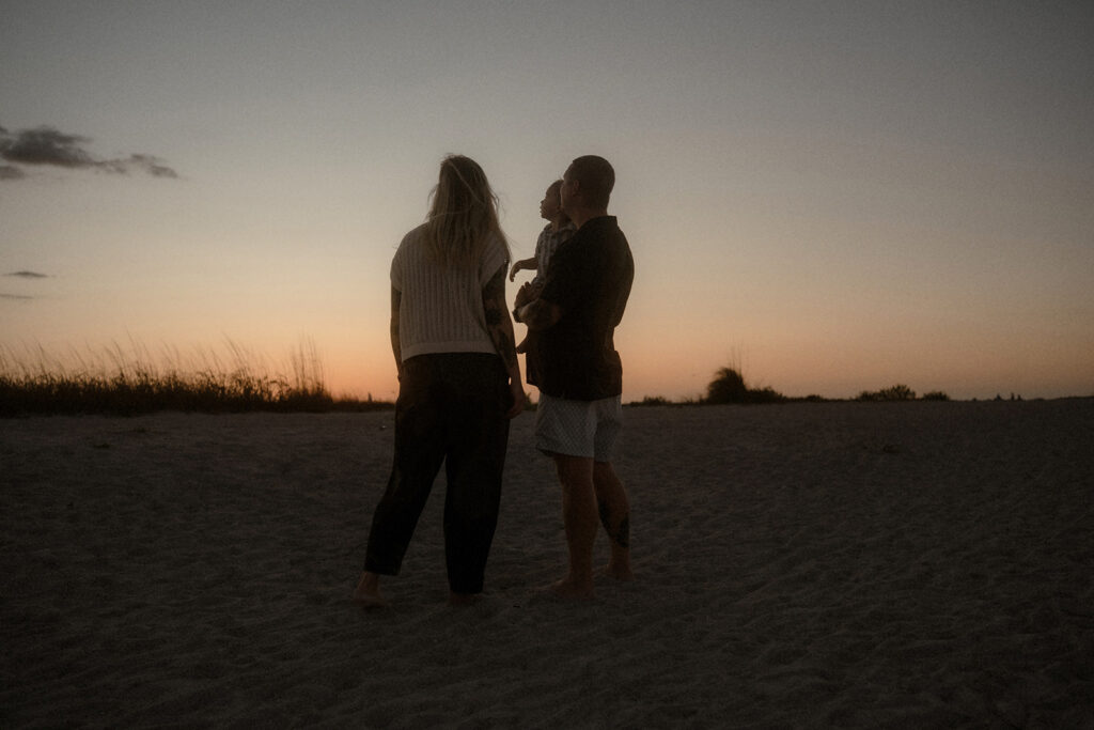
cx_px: 547
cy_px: 365
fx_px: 1064
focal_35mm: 35
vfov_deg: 37.9
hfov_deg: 54.4
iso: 125
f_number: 2.8
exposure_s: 1/400
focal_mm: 35
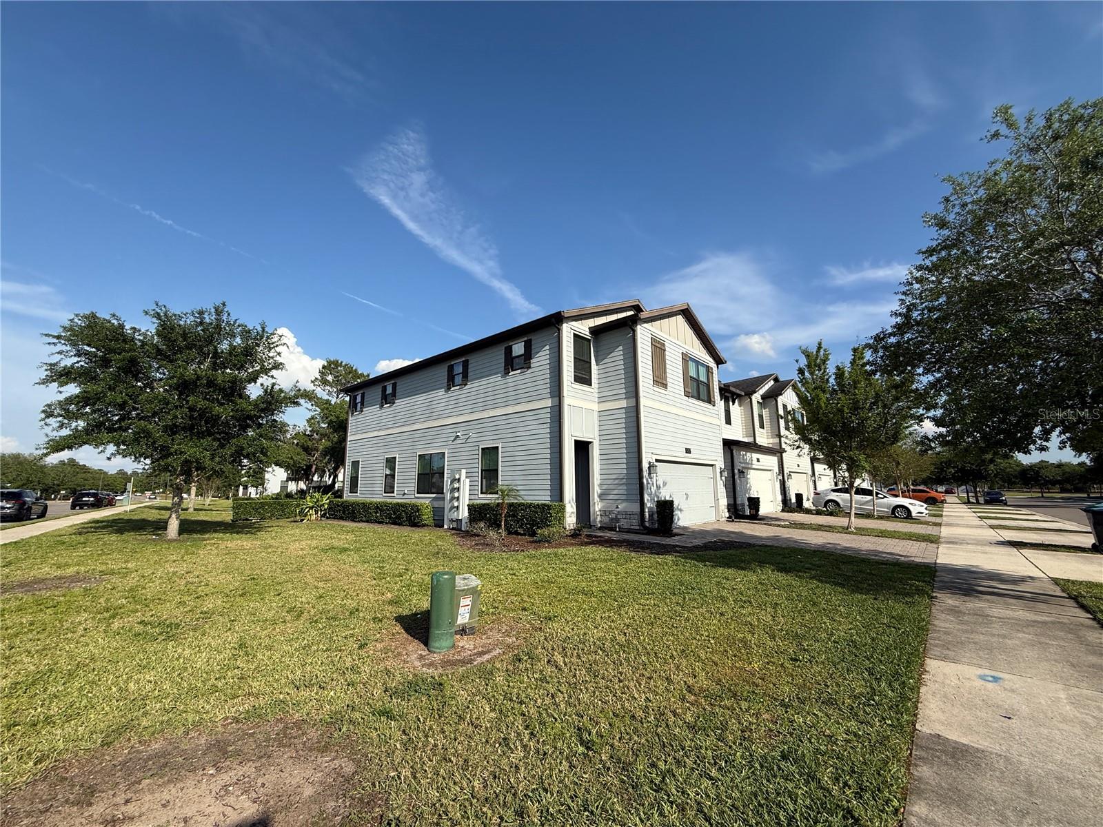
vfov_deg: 85.7
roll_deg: +0.3
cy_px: 414
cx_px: 552
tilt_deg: +9.9
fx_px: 446
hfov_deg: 102.1
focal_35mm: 14
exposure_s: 1/2841
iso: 50
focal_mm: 2.22
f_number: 2.2
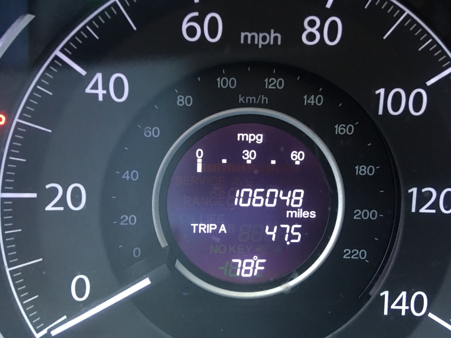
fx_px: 378
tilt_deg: -26.3
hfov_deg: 61.7
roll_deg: -2.0
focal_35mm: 29
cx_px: 226
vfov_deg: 48.2
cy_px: 169
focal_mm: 4.15
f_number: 2.2
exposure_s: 1/30
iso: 200
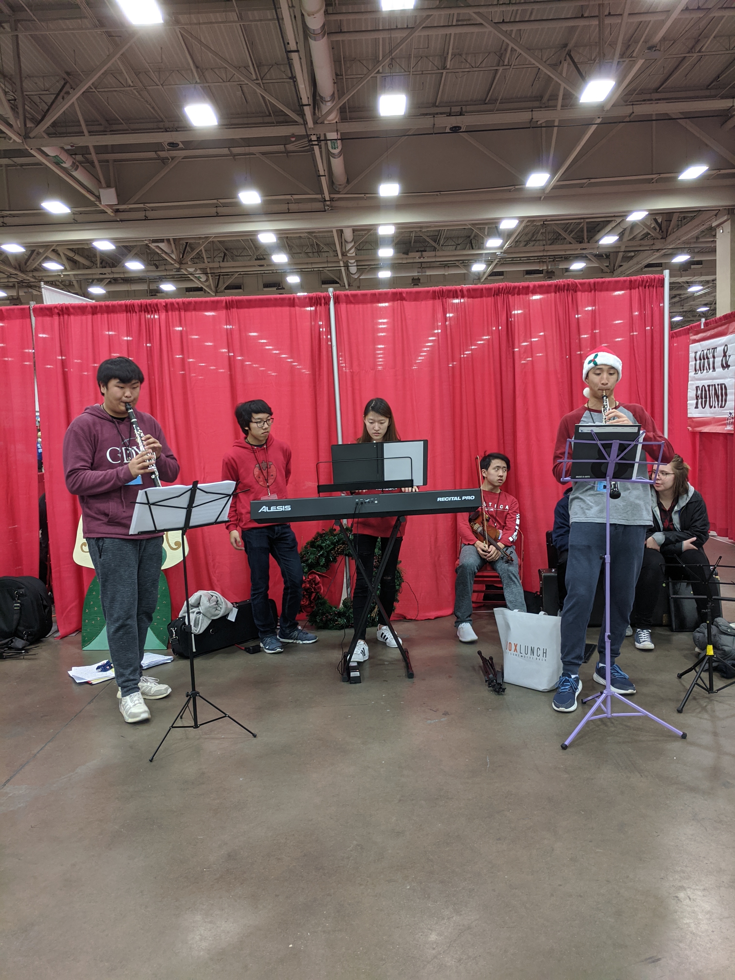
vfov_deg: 67.3
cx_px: 368
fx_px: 736
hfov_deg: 53.1
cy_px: 490
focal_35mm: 26
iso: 210
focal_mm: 4.67
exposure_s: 1/60
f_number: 2
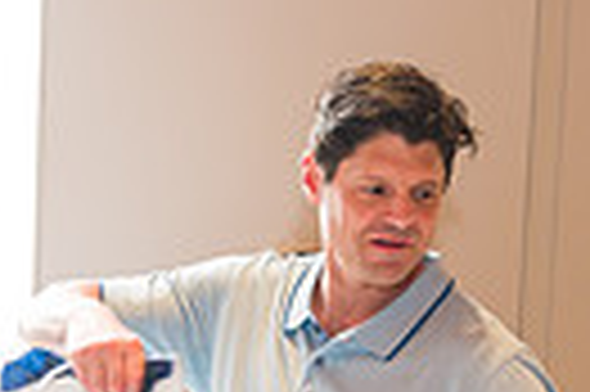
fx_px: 1735
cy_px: 491
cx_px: 113
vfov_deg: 12.5
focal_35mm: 106
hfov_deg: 19.1
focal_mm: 24
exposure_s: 1/200
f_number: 4
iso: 800
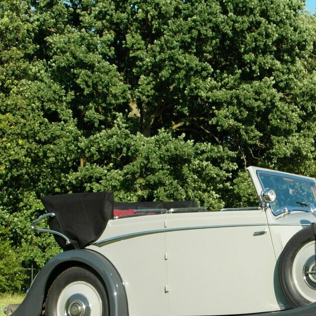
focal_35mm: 107
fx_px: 1105
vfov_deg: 16.3
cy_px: 187
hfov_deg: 16.1
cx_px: 271
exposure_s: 1/350
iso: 100
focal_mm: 11.4
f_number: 4
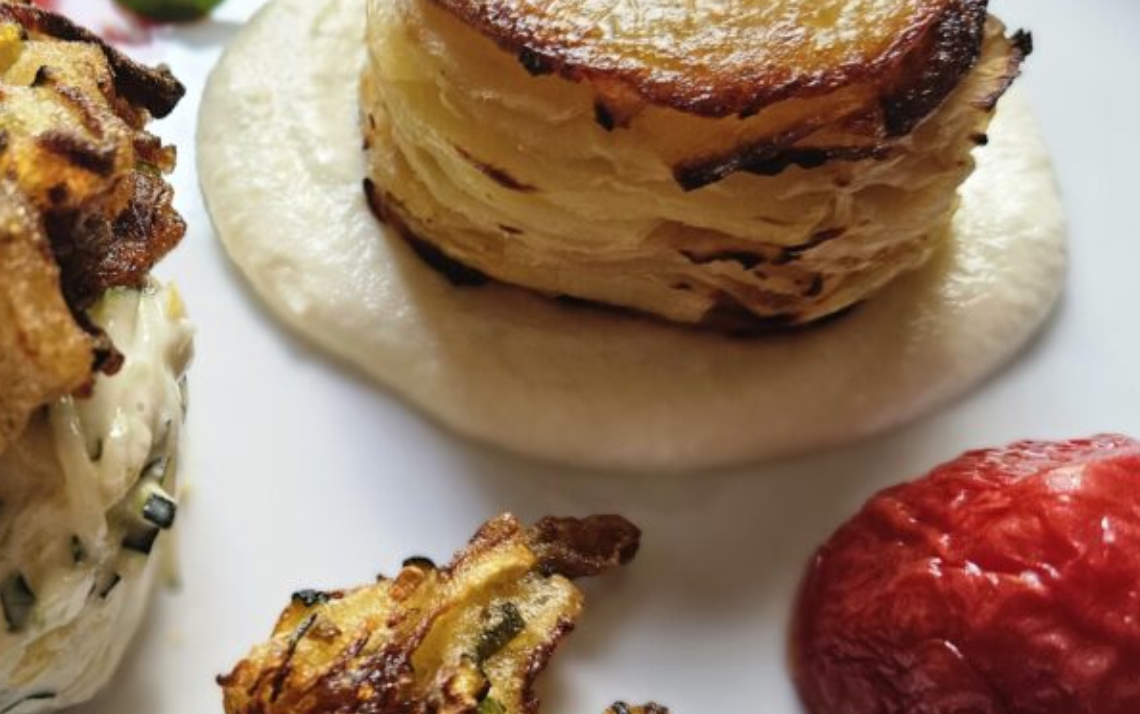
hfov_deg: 45.5
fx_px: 1306
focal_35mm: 42
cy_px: 393
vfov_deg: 30.6
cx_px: 282
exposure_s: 1/100
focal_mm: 5.4
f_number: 1.8
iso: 250
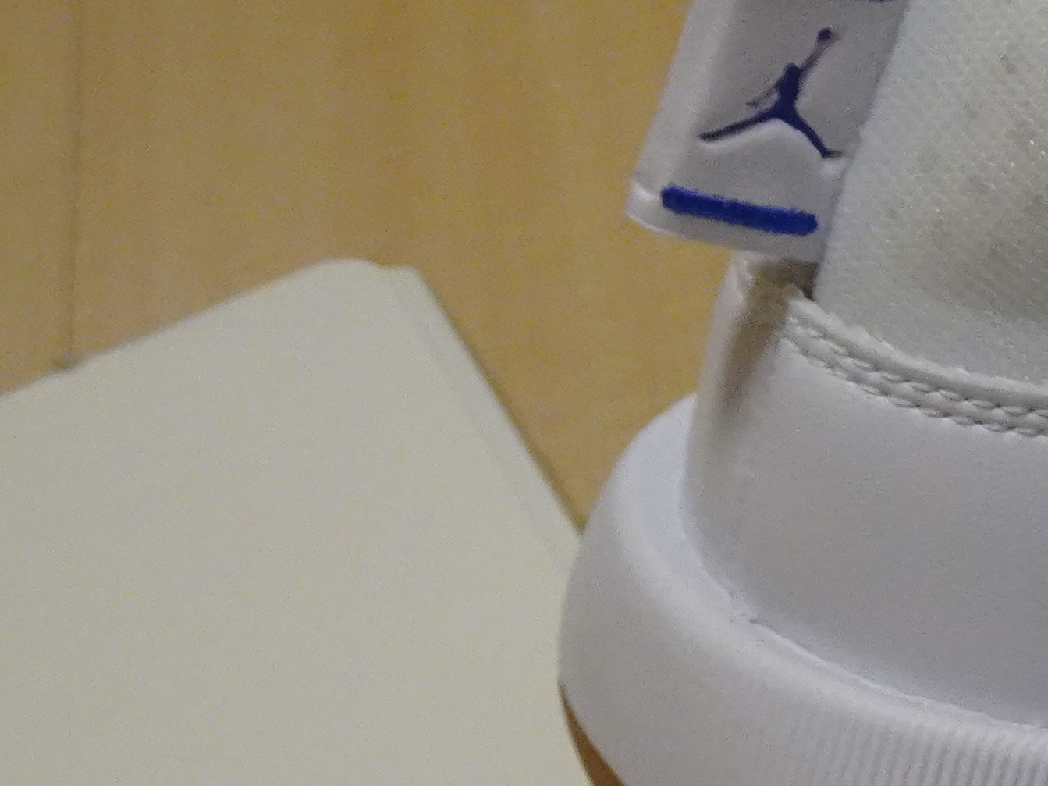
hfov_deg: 15.1
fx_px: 3421
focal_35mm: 113
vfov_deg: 13.0
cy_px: 628
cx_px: 1885
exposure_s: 1/40
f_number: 4
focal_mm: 5.26
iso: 400
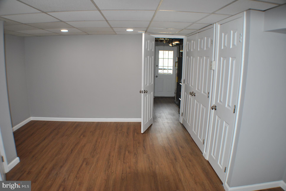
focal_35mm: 30
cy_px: 96
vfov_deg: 43.7
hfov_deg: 61.9
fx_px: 239
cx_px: 143
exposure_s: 1/60
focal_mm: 20
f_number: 3.8
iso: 200
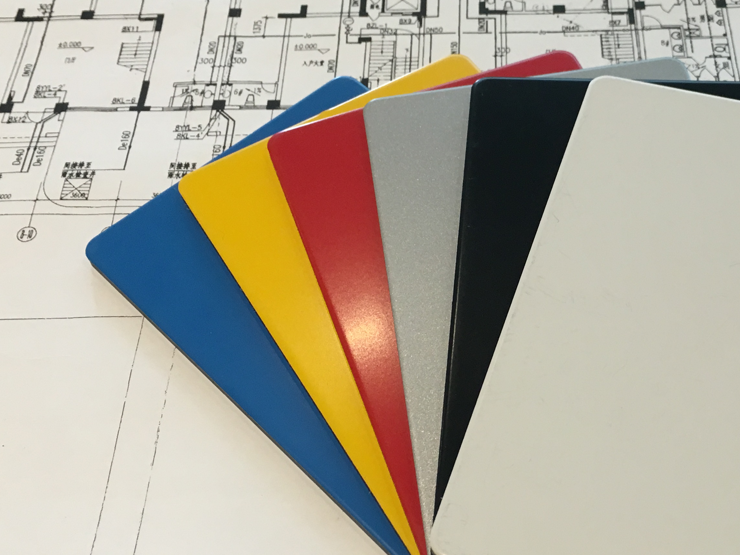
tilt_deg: -53.6
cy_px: 286
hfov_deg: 36.8
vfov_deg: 28.6
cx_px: 538
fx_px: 1090
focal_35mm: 51
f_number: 2.2
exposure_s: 1/33
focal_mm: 4.15
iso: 100
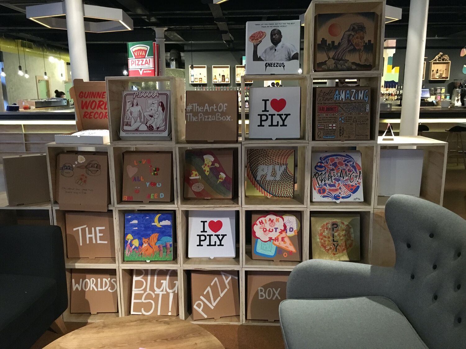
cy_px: 174
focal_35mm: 29
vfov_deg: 48.2
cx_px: 233
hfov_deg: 61.7
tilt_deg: -10.9
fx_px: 390
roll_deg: +0.2
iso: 320
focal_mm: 4.15
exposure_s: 1/17
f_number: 2.2
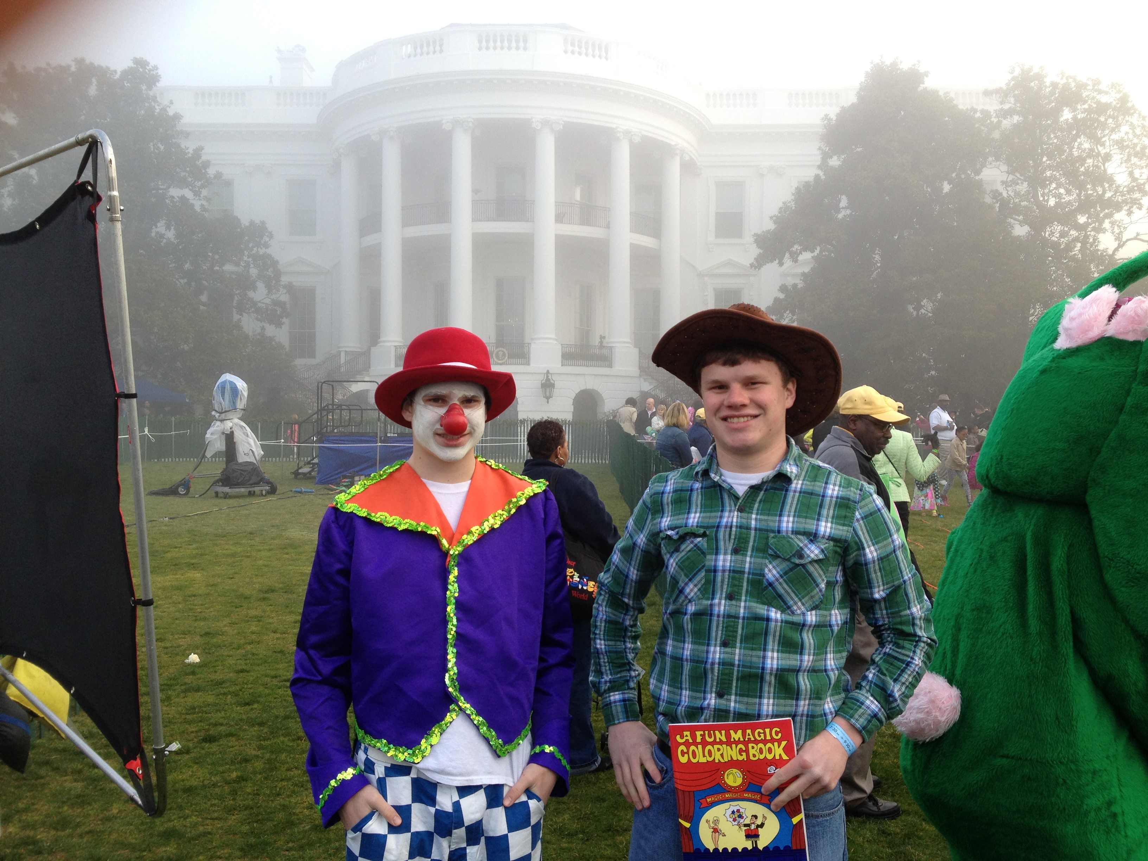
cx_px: 574
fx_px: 1161
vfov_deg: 40.7
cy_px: 430
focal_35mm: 35
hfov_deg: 52.6
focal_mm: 4.28
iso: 50
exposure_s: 1/158
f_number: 2.4
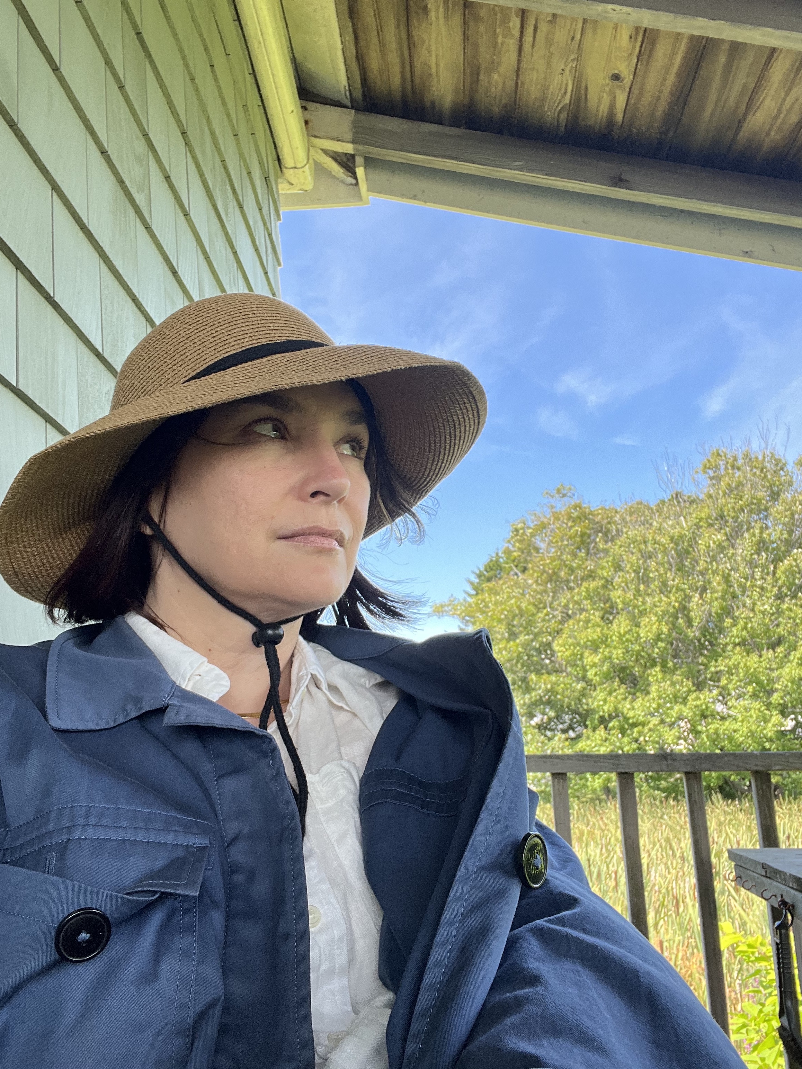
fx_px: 927
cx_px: 401
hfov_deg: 46.8
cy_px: 534
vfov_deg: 60.0
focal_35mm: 30
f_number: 2.2
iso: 32
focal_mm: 2.71
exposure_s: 1/140
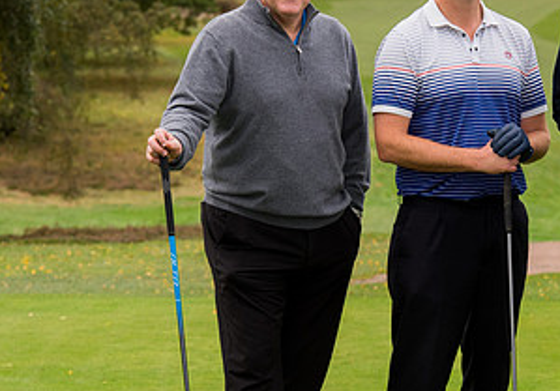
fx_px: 4137
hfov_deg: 7.7
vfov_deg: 5.4
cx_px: 444
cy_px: 231
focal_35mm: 262
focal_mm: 125
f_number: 8
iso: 640
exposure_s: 1/250
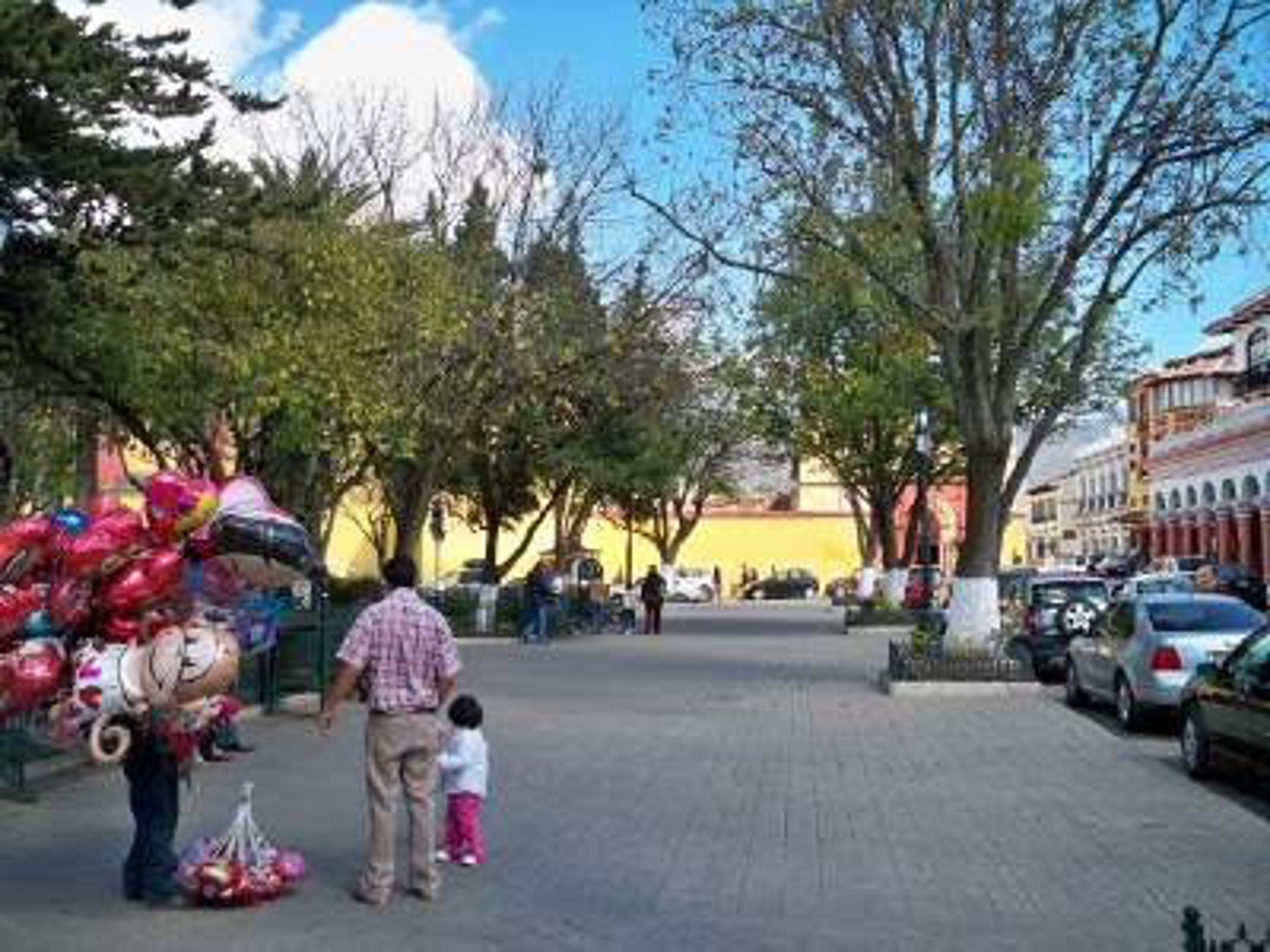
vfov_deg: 40.7
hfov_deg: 52.6
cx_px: 635
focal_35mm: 35
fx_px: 1284
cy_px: 476
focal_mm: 6.3
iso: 64
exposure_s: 1/250
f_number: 3.1
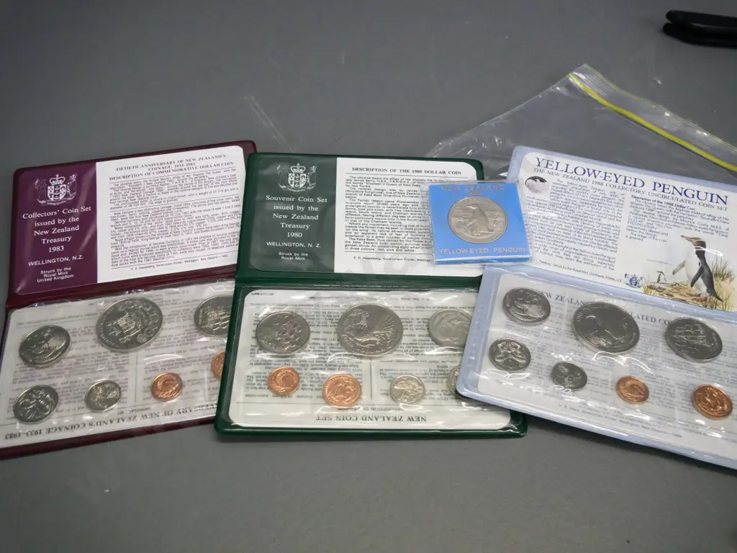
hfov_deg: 54.0
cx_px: 368
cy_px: 276
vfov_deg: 41.8
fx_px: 724
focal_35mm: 34
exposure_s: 1/320
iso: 3200
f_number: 5
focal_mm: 17
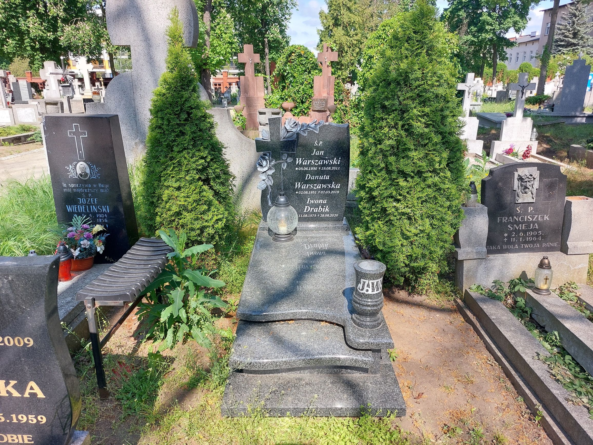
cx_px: 296
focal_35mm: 24
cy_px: 222
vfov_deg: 56.8
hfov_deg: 71.6
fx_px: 411
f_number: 1.8
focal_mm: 5.23
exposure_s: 1/460
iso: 25
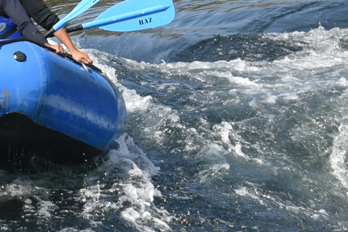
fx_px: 4194
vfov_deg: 3.2
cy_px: -1
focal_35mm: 434
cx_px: -91
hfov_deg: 4.7
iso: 400
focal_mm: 55
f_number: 5.6
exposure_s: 1/1600
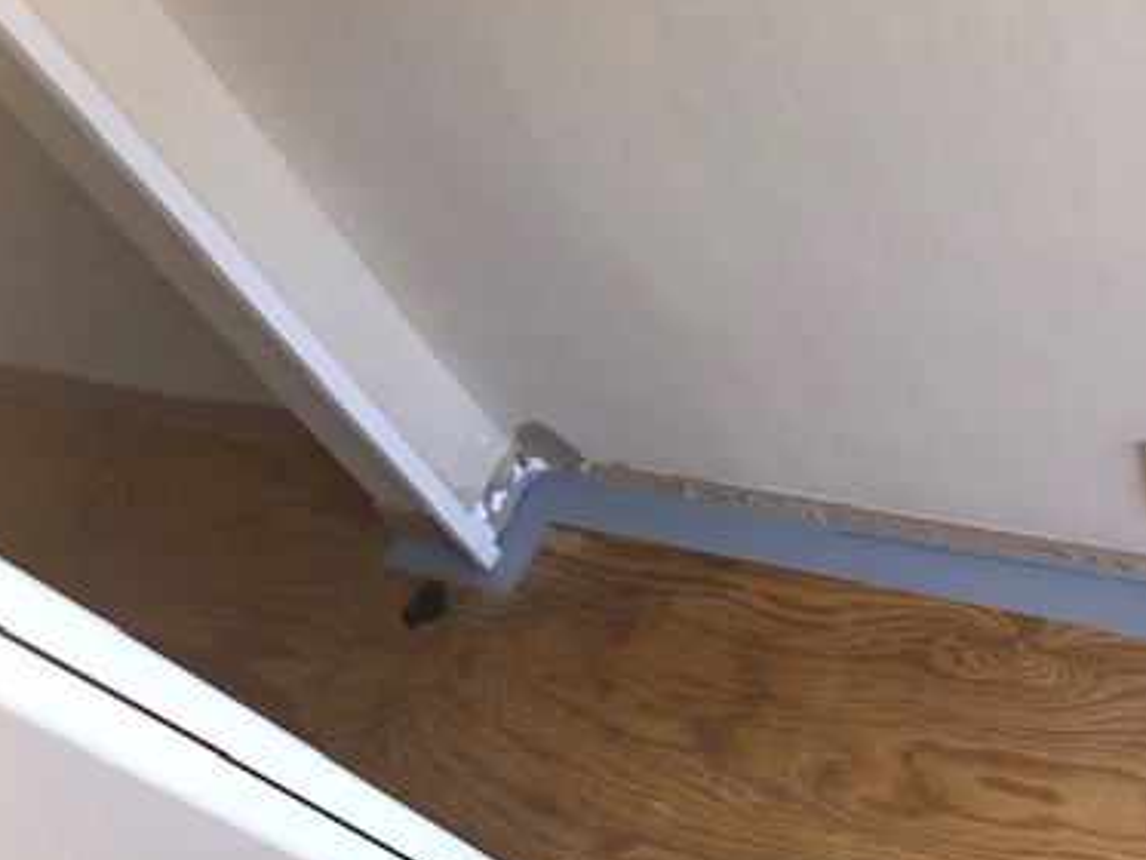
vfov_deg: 30.2
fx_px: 1590
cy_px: 507
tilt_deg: -53.5
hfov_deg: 37.9
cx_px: 949
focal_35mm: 48
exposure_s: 1/100
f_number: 1.8
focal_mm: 3.99
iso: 64
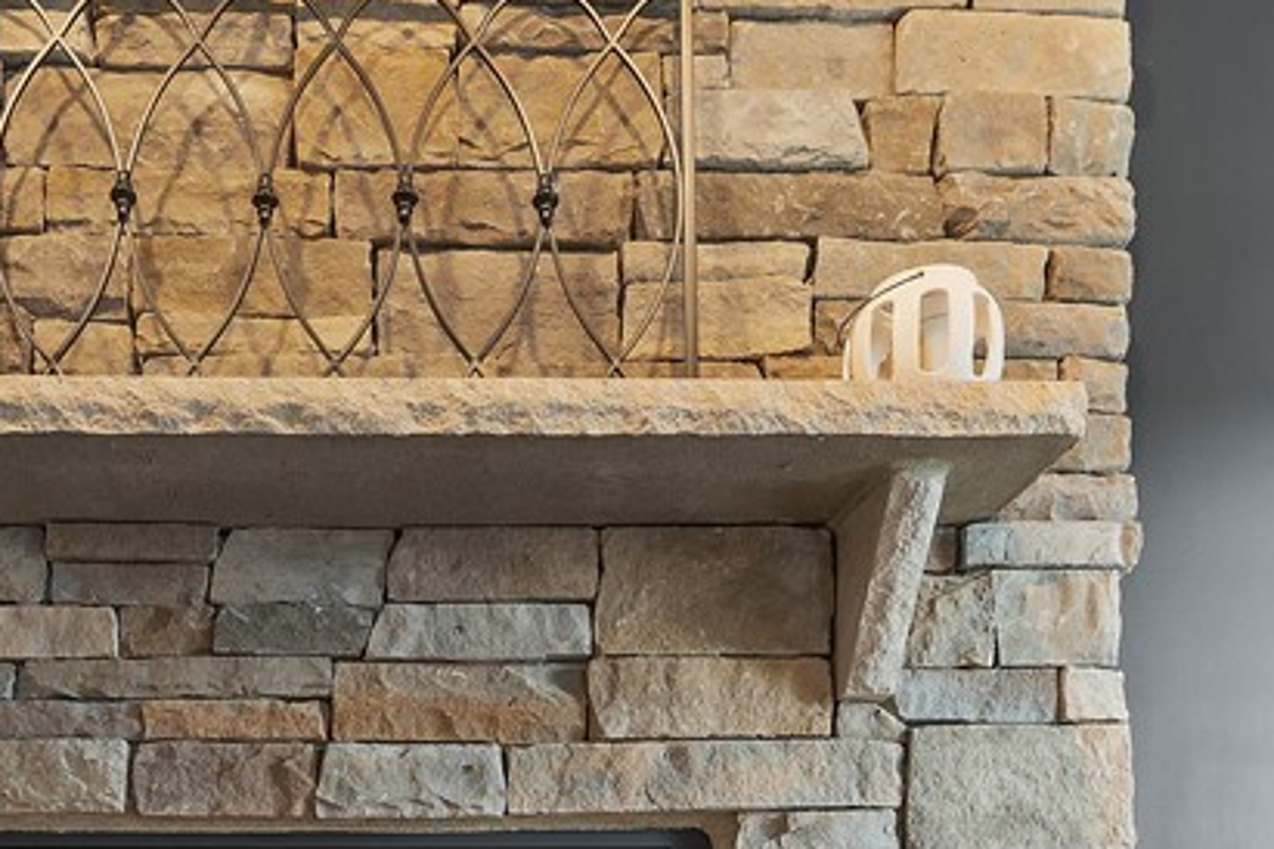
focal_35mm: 39
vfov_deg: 29.0
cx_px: 406
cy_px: 1063
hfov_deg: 49.0
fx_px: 1365
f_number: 9
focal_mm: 14.6
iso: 320
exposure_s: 1/3
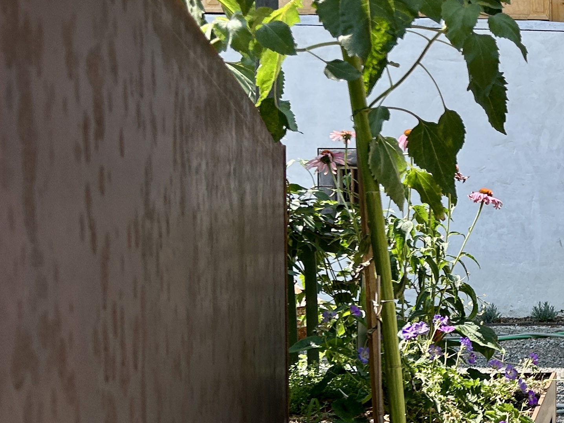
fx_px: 1189
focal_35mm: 73
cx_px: 760
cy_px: 238
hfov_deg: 23.2
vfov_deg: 20.2
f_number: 1.5
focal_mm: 5.7
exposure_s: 1/1669
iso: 50
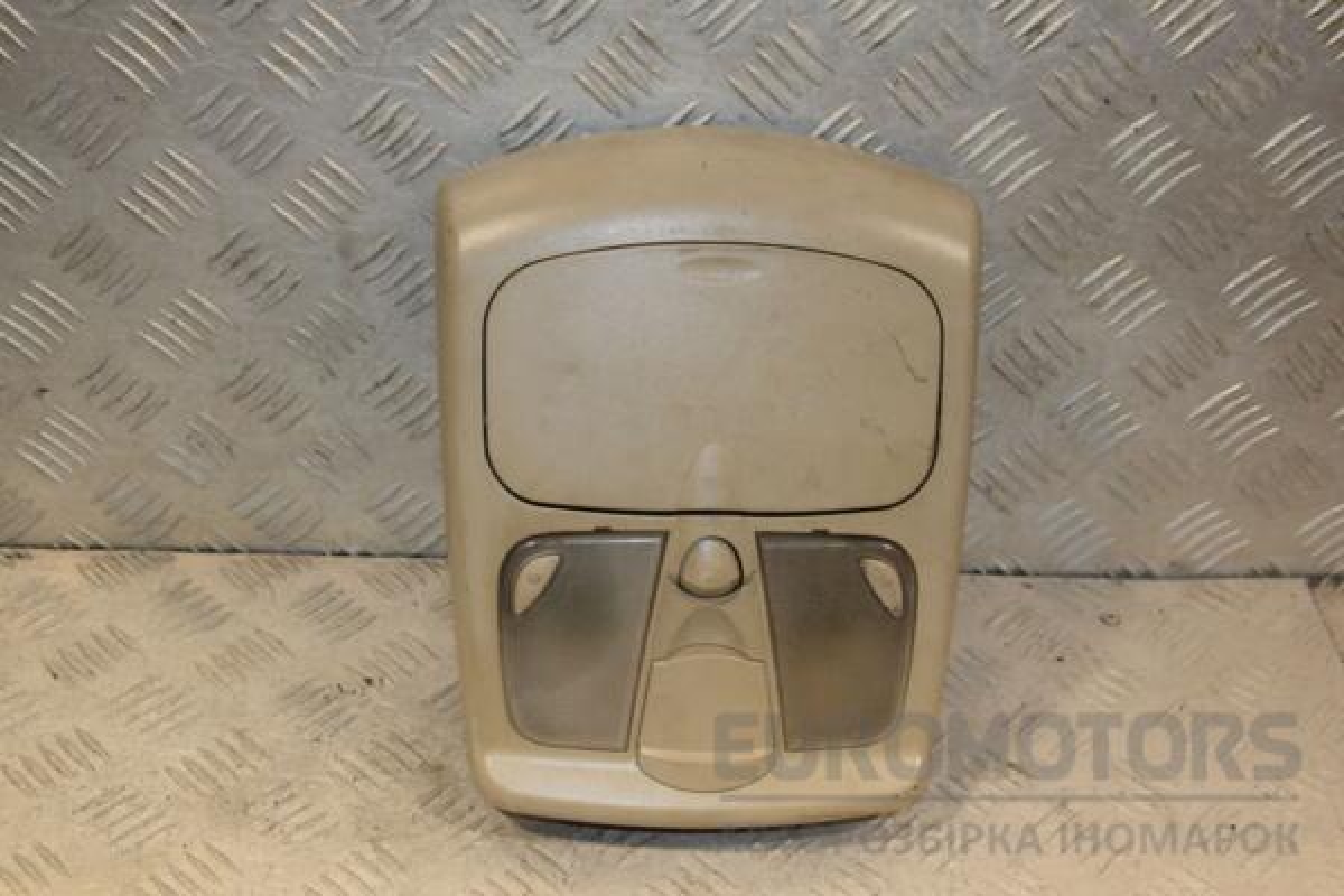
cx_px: 672
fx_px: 1904
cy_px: 448
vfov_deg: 26.5
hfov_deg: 38.9
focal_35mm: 51
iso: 800
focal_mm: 34
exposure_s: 1/200
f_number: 6.3
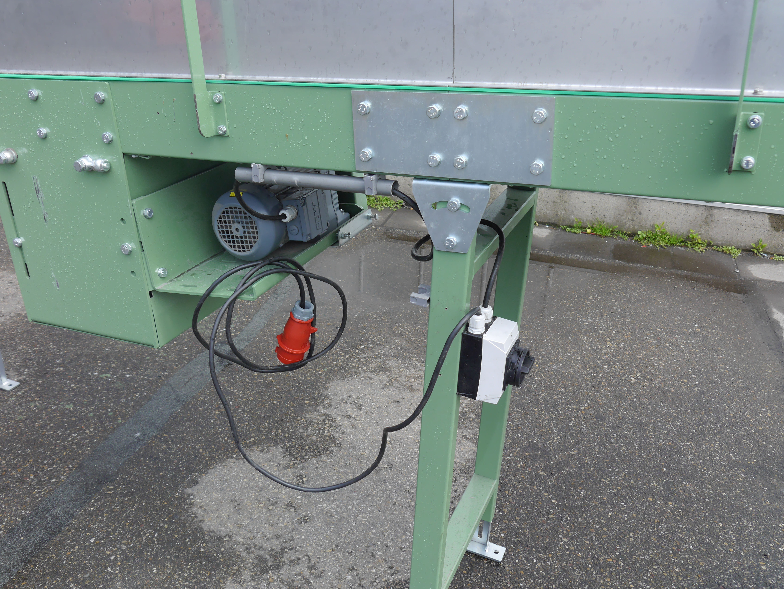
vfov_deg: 44.2
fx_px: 725
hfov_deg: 56.8
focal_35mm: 32
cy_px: 294
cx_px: 392
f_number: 5.6
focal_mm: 16
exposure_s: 1/200
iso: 160
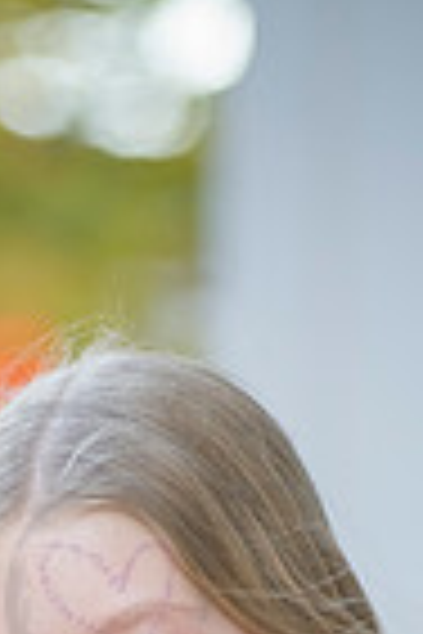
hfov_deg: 3.2
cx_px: 126
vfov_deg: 4.7
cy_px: 998
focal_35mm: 432
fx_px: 7613
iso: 800
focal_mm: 135
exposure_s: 1/500
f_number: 3.5
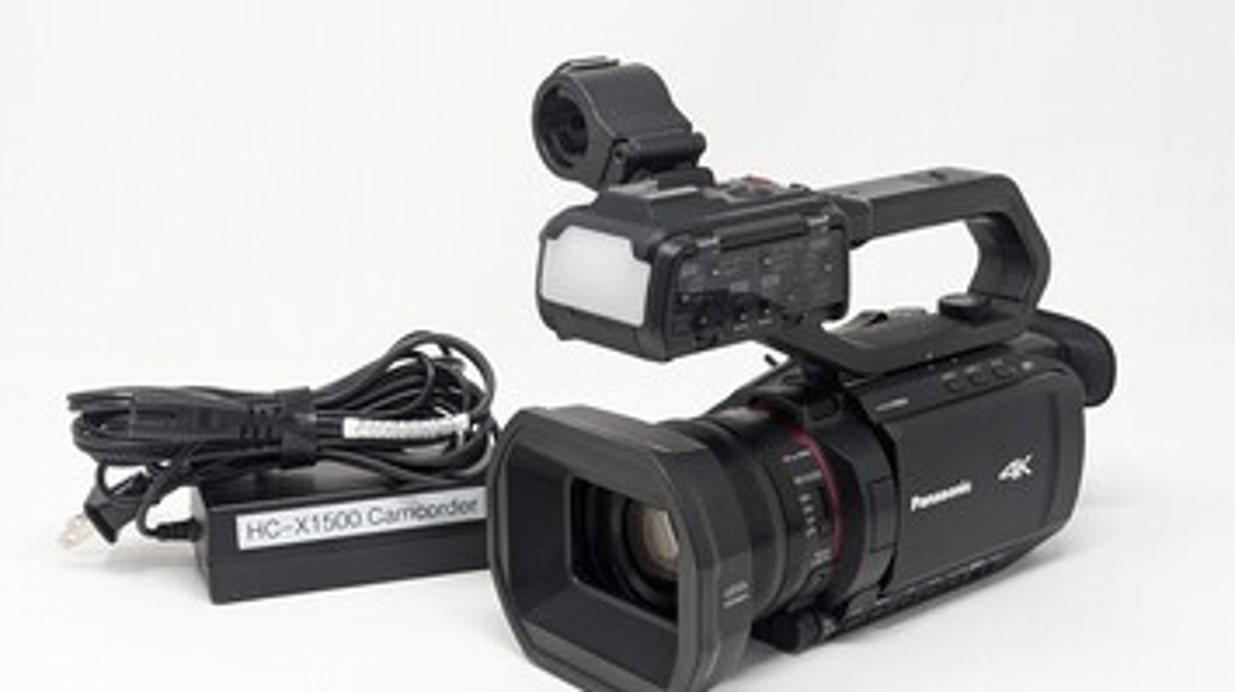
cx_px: 614
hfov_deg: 39.2
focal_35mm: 53
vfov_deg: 22.6
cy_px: 383
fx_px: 1734
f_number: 1.85
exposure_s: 1/120
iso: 133
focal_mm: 6.81
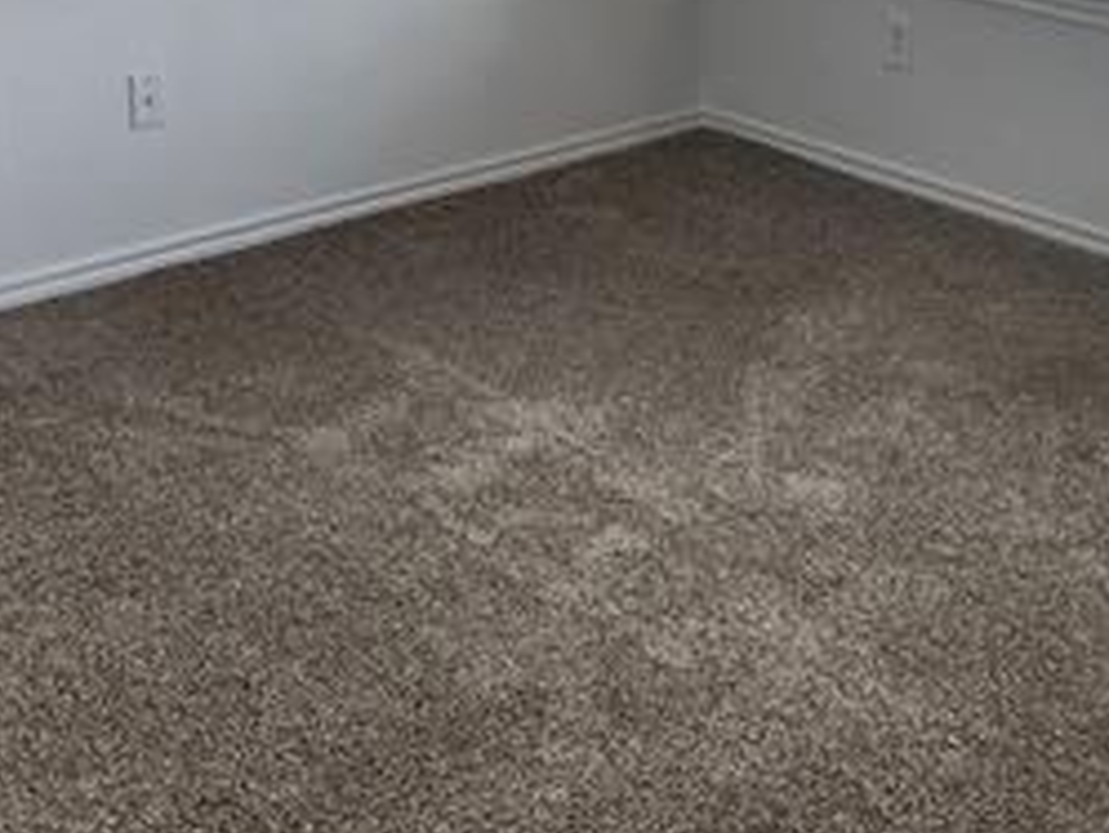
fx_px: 1891
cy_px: 40
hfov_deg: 32.2
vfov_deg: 24.0
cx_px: 806
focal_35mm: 59
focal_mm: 5.4
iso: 80
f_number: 1.8
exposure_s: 1/180
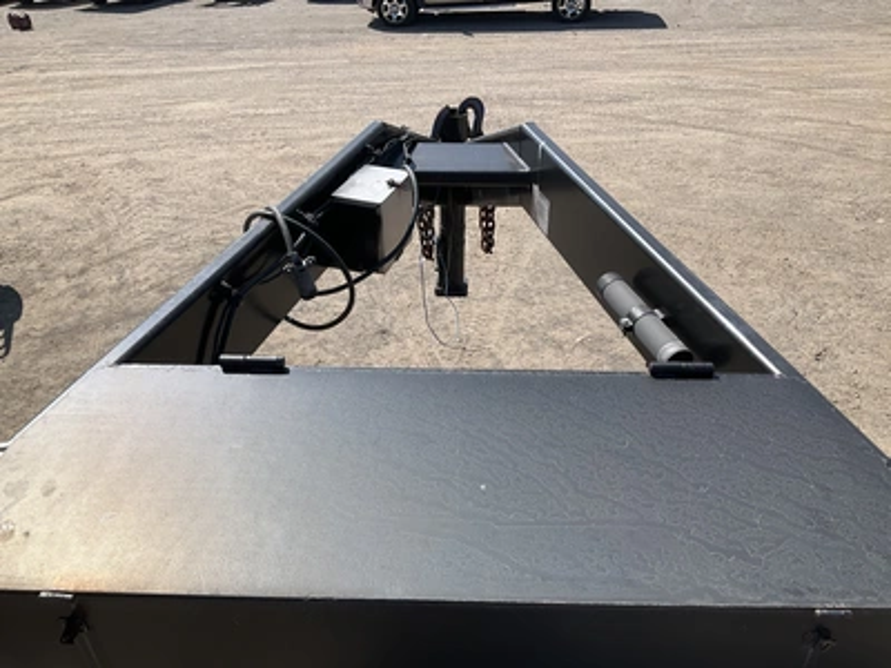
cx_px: 446
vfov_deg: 48.2
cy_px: 334
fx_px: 746
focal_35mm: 29
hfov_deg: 61.7
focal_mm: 3
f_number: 1.8
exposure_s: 1/1786
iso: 25
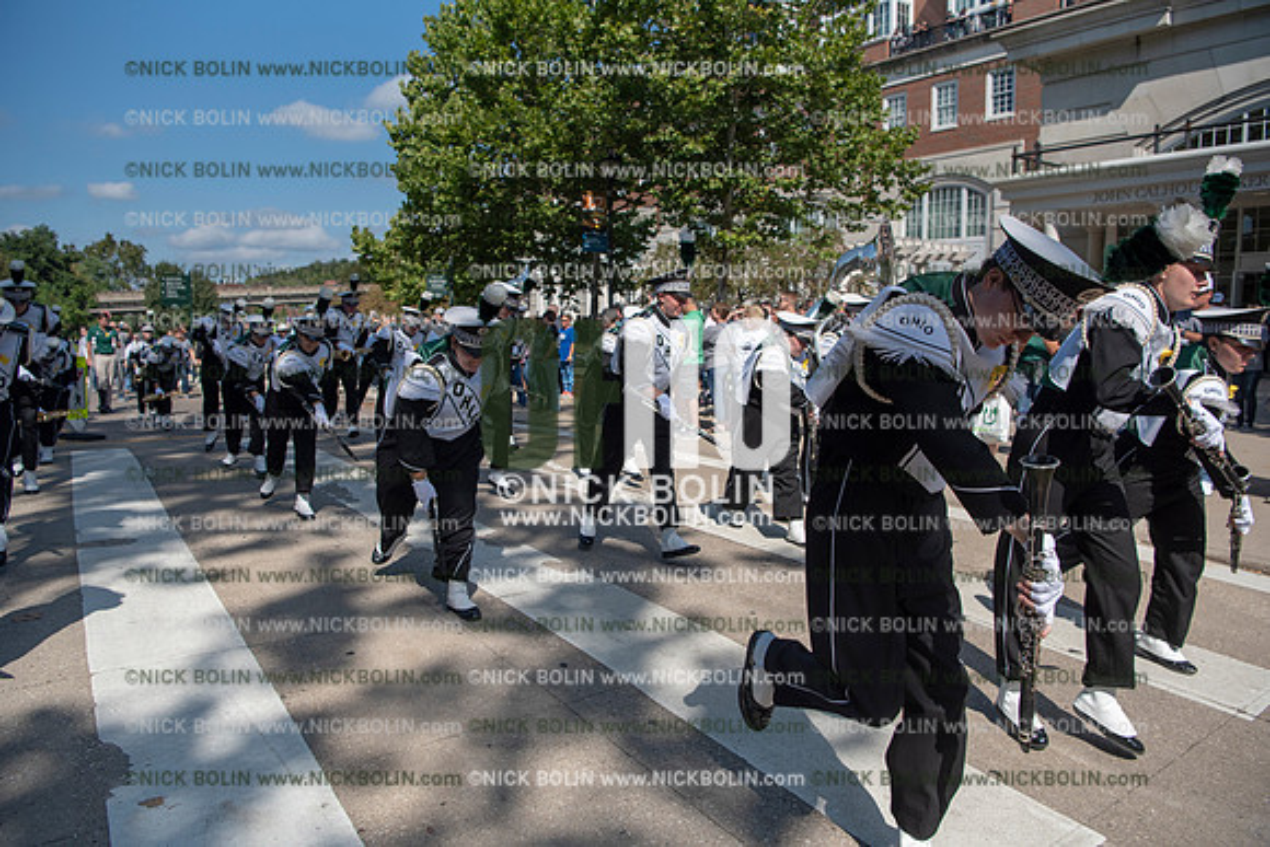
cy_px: 424
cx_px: 635
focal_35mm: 24
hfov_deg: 73.7
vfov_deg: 53.2
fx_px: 847
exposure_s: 1/4000
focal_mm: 24
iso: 400
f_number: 5
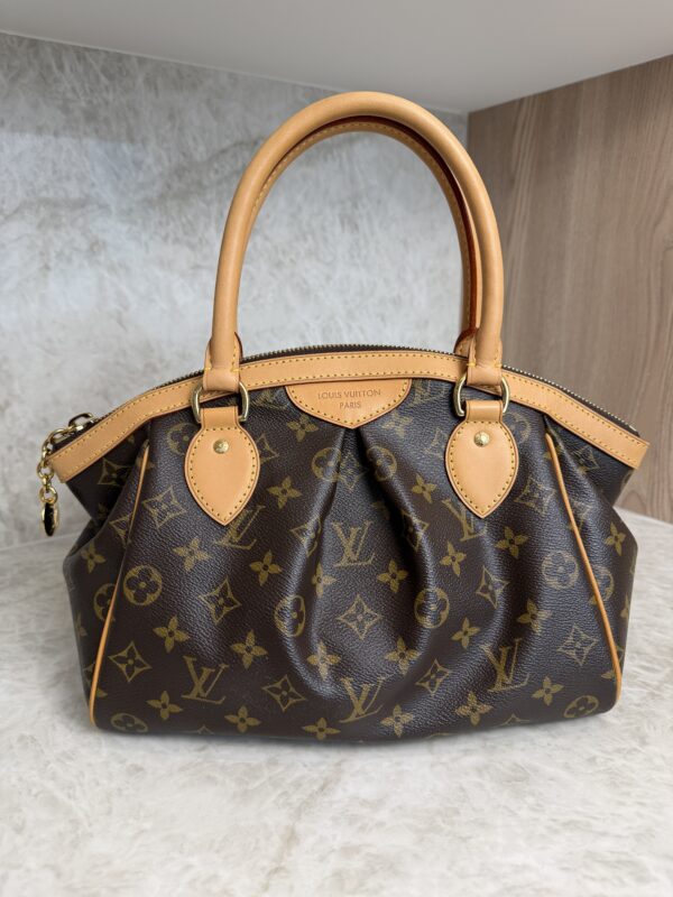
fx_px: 622
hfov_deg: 56.8
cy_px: 448
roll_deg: +0.4
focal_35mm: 24
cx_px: 336
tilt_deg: -14.9
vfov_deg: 71.6
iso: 80
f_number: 1.78
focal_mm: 6.76
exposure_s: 1/120
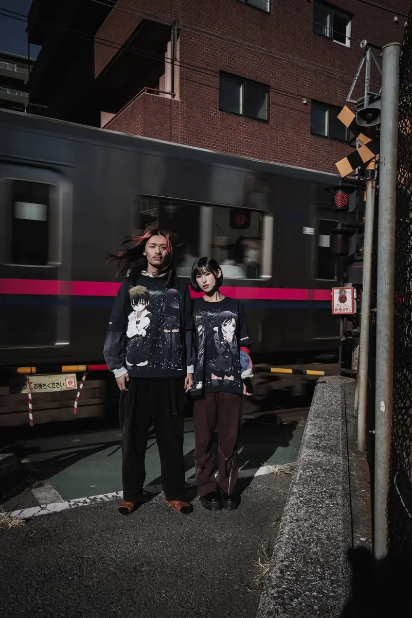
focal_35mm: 30
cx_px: 206
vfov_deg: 61.9
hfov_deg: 43.6
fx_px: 515
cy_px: 309
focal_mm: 30
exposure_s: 1/200
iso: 80
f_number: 10
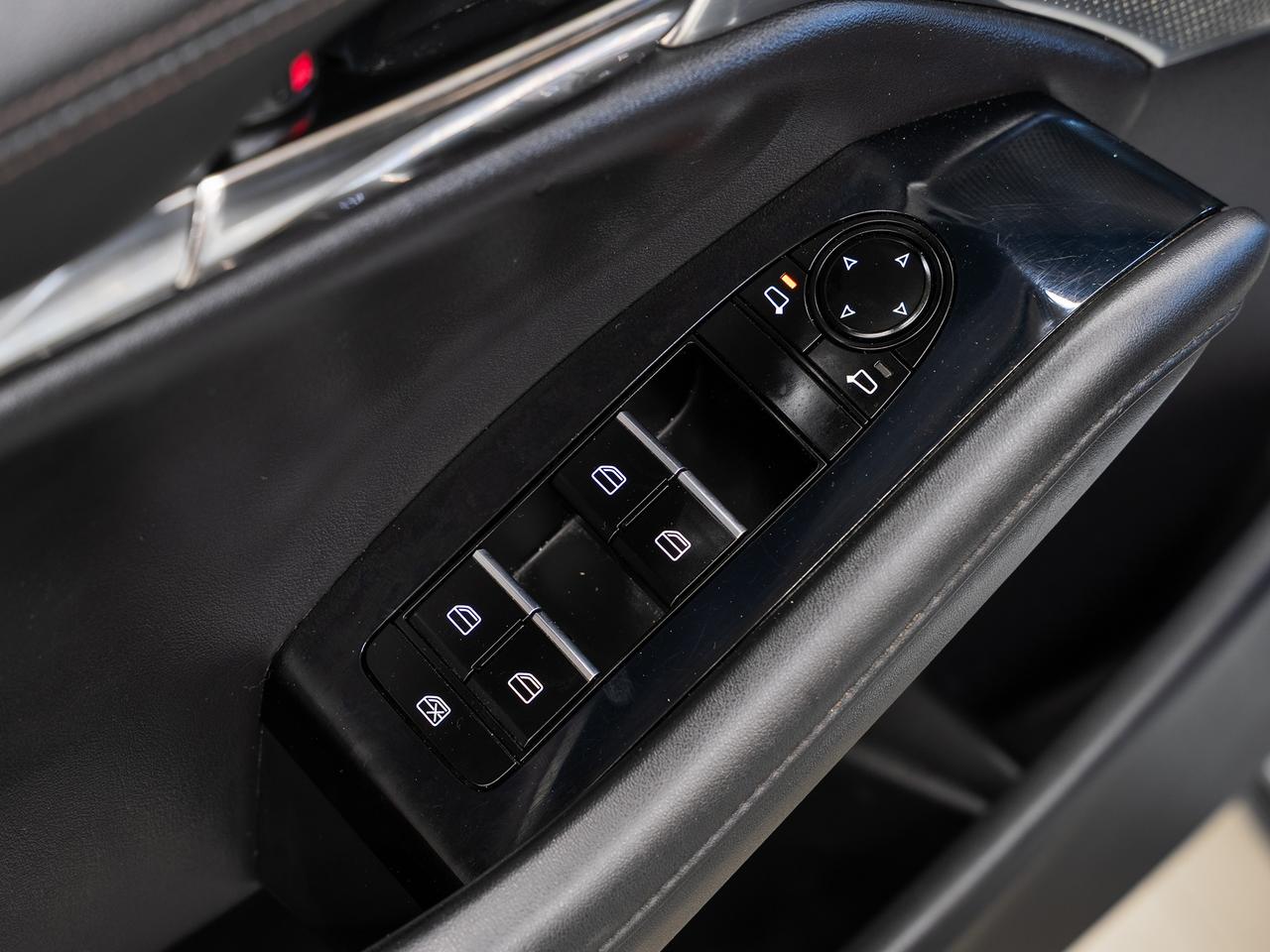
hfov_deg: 24.4
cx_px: 609
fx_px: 2939
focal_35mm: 80
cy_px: 516
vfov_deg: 18.4
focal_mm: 67.1
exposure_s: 1/1.25
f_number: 5.6
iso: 100
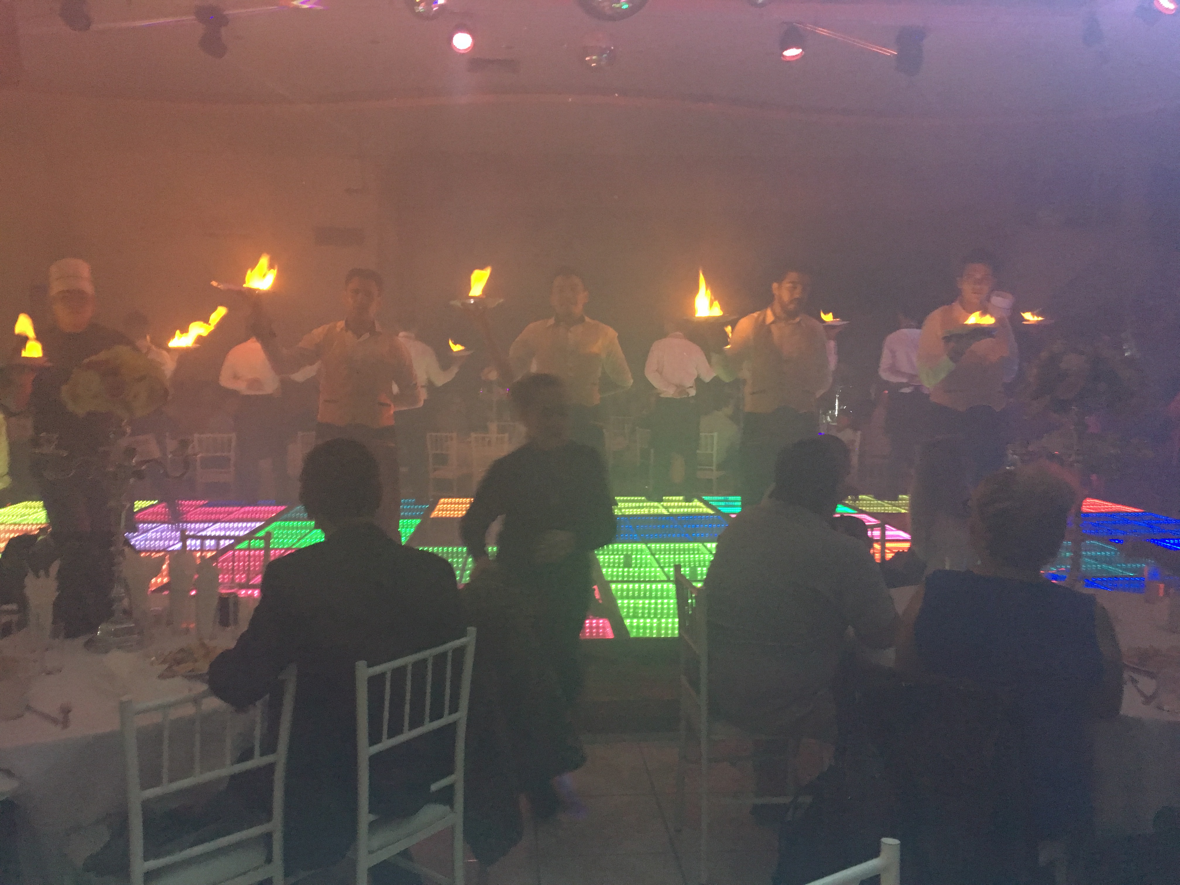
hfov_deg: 61.7
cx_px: 590
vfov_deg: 48.2
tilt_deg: -4.5
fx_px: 989
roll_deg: -0.4
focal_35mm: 29
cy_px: 442
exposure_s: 1/15
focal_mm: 4.15
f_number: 2.2
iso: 400
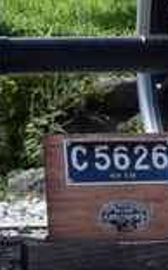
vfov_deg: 8.0
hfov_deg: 5.0
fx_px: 1904
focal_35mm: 259
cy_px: -140
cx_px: 40
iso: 100
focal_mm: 22
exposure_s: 1/800
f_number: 5.6
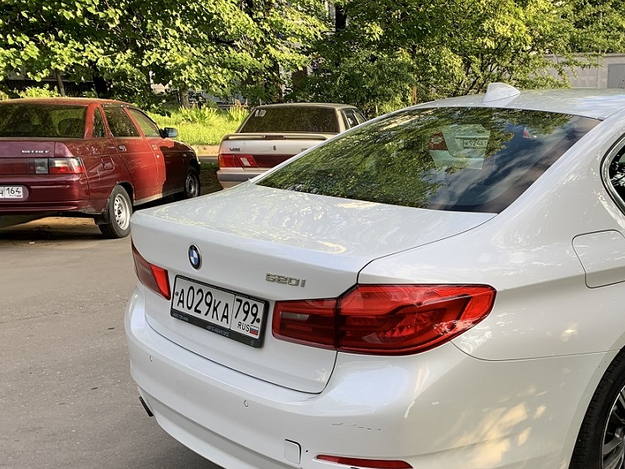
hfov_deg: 42.7
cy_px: 315
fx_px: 758
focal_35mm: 42
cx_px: 503
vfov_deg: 34.0
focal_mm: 4.25
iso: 25
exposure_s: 1/156
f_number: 1.8
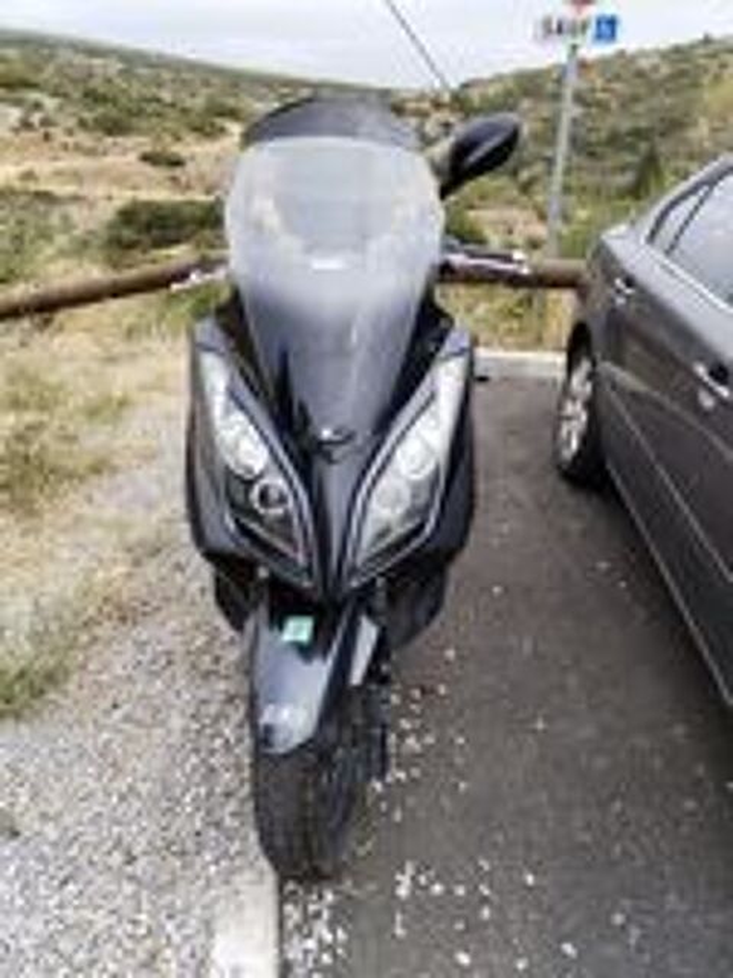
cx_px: 366
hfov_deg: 48.2
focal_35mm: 29
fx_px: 819
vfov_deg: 61.7
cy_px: 489
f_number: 1.8
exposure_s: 1/630
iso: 100
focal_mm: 4.75
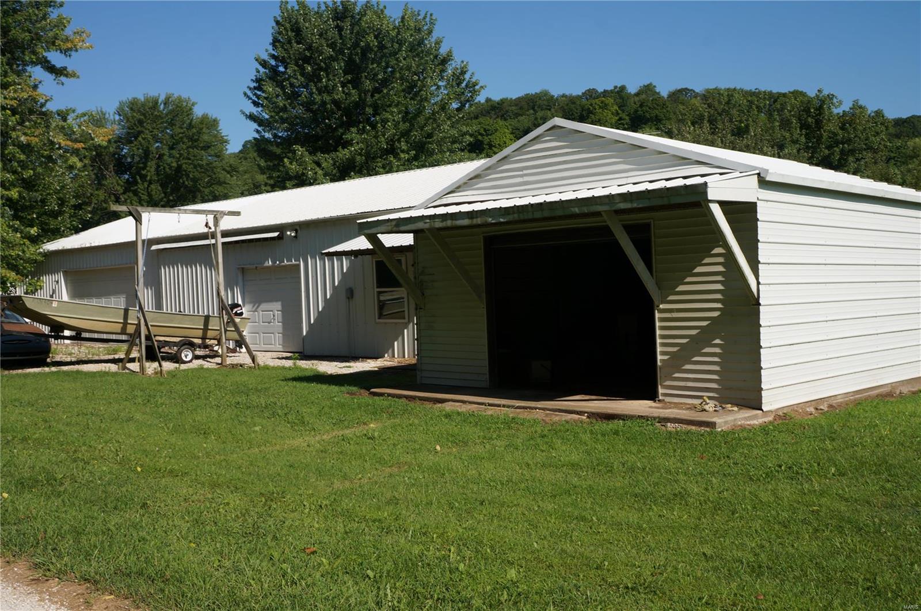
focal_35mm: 36
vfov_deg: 36.8
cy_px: 306
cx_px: 460
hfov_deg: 53.2
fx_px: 920
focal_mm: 24
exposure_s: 1/160
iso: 100
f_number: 11
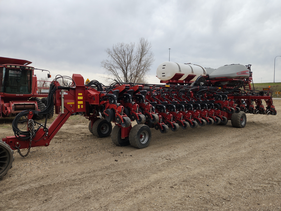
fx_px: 187
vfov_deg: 58.9
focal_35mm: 23
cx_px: 140
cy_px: 106
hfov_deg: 73.9
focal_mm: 5.4
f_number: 1.8
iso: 20
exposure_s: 1/1179
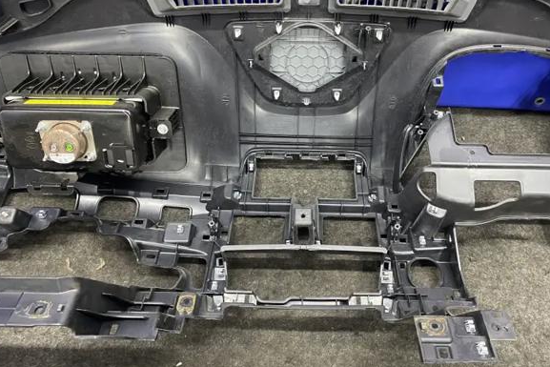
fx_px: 458
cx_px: 292
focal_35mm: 30
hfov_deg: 61.9
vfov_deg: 43.5
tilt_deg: -57.7
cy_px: 151
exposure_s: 1/33
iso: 500
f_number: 1.8
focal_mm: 4.25
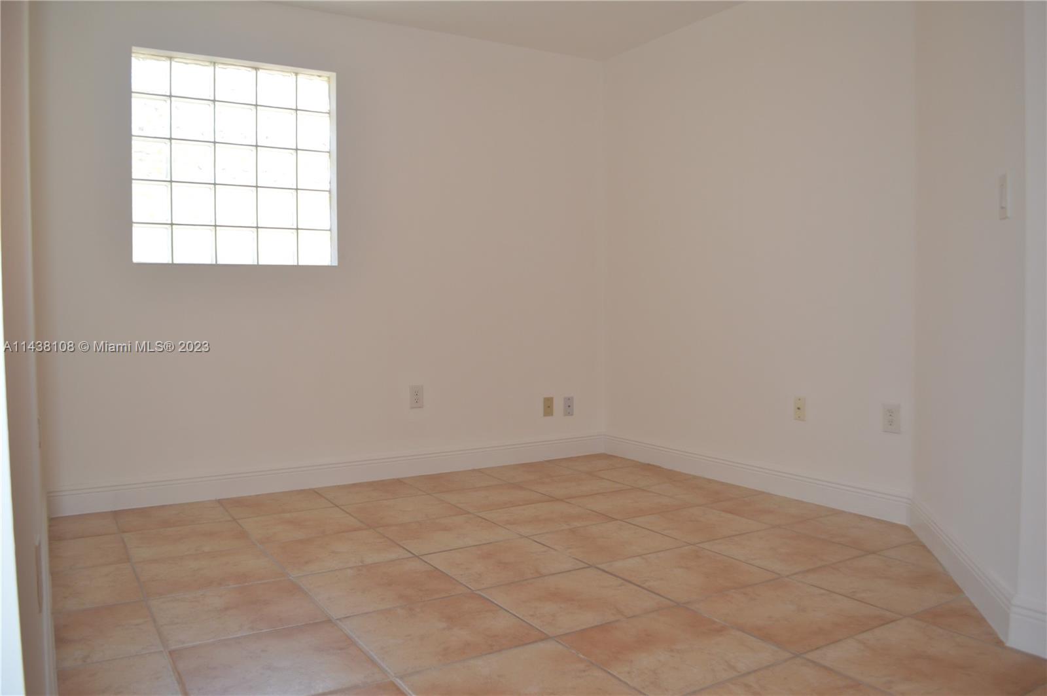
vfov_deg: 47.8
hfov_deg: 67.4
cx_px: 524
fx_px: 784
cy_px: 348
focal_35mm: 27
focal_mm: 18
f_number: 4
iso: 320
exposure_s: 1/125
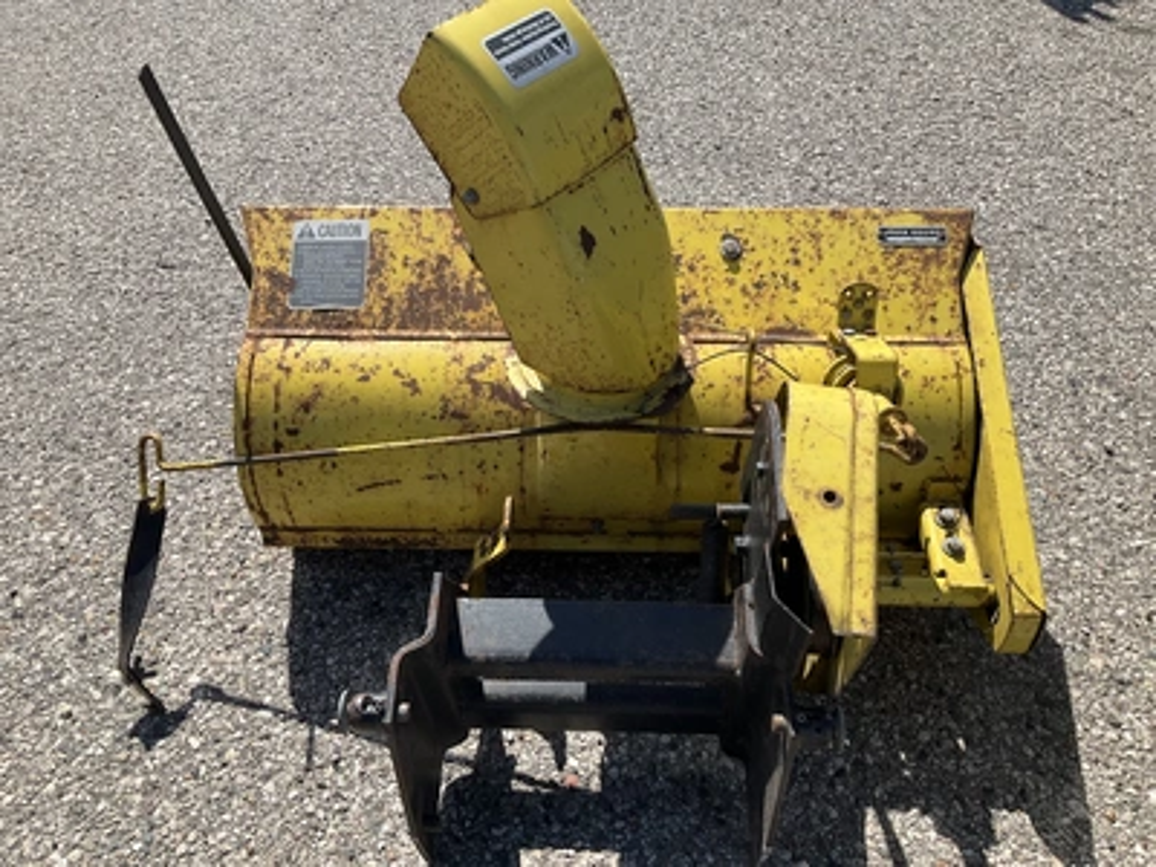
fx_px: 968
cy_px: 434
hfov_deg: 61.7
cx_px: 578
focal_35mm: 29
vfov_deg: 48.2
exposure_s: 1/1786
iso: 25
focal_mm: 3
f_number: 1.8
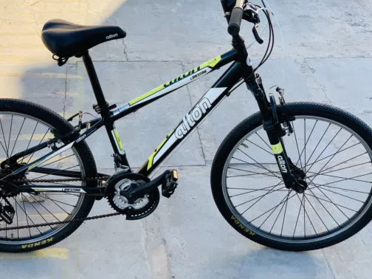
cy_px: 105
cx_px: 148
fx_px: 709
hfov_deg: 29.3
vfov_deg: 22.2
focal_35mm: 66
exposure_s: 1/363
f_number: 2.4
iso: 16
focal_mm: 6
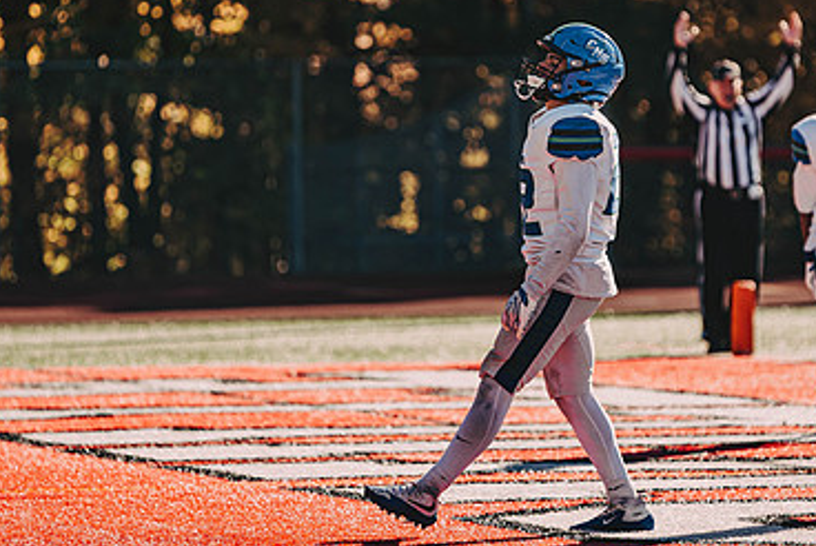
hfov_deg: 6.3
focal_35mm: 325
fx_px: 7372
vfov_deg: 4.2
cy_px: 221
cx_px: 485
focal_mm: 200
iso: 250
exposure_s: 1/2000
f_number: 3.2
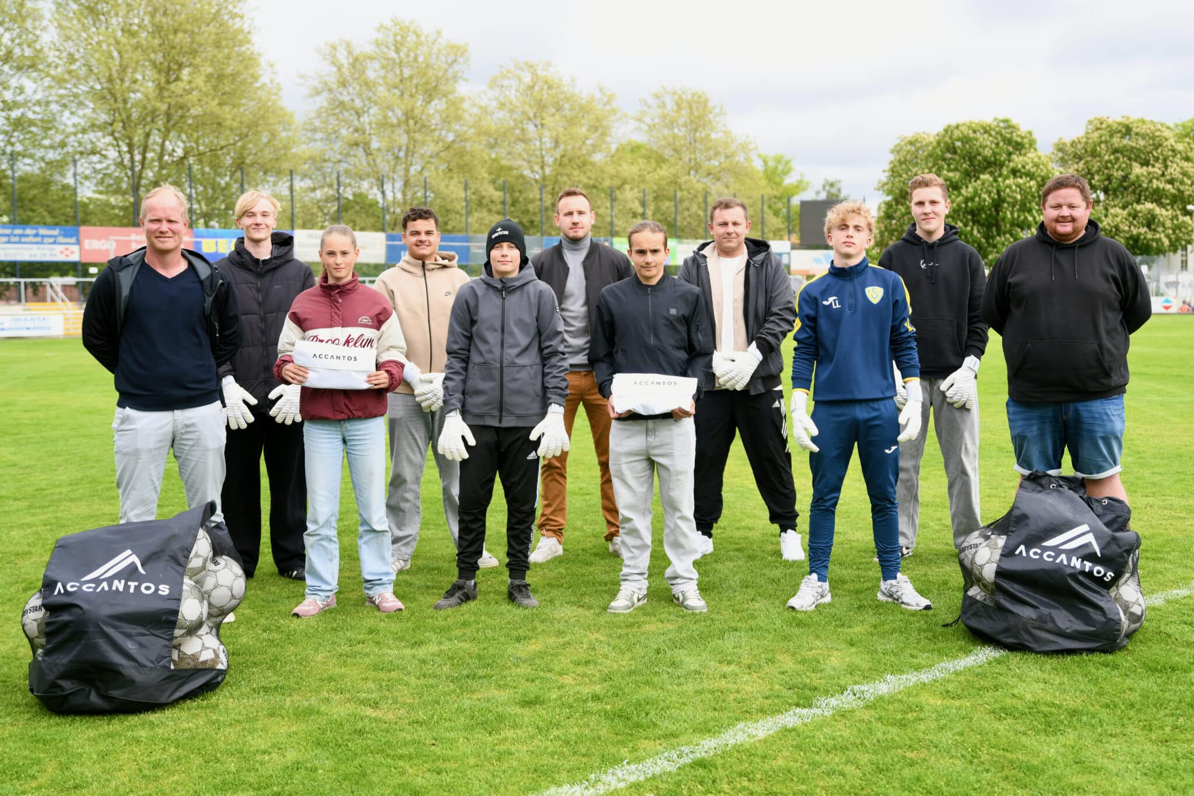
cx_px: 597
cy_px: 398
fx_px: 1326
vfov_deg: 33.4
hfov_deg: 48.5
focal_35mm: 40
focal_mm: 40
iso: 360
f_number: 2.8
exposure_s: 1/1250
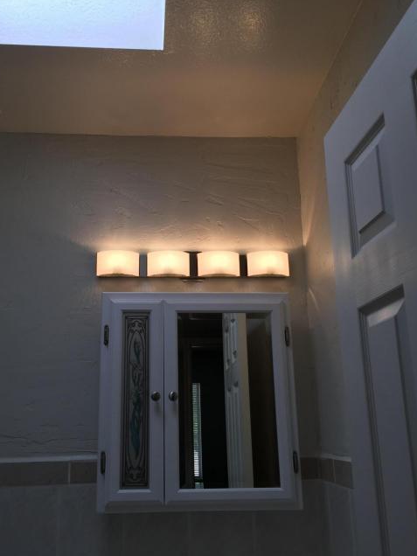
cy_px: 292
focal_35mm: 35
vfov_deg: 52.6
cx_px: 182
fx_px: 562
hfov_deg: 40.6
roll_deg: +1.5
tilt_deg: +17.0
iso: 32
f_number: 2.2
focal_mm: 4.15
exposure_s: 1/338
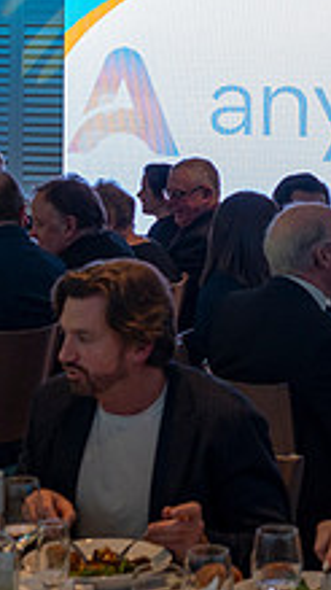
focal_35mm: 121
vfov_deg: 17.6
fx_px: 1890
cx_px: 395
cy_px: 125
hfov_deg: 9.9
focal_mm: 35
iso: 400
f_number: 4.5
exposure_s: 1/60
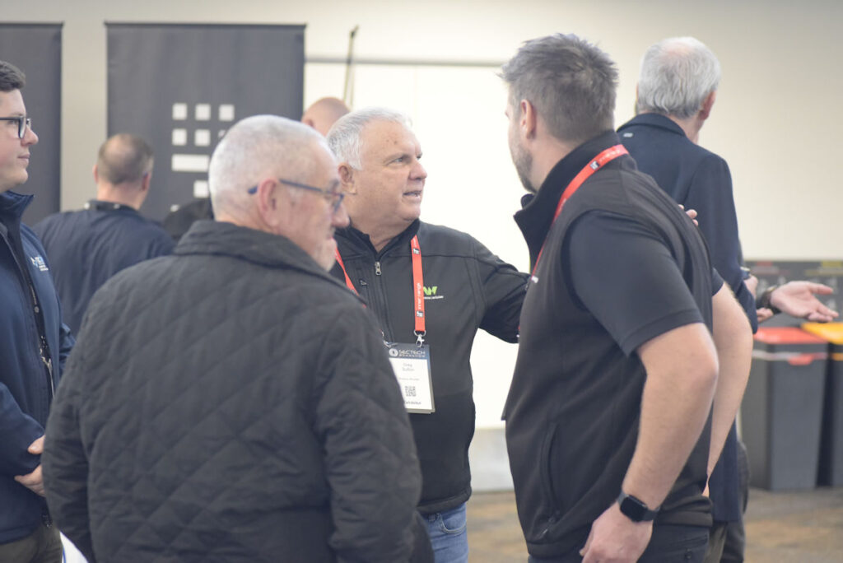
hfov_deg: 20.4
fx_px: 2343
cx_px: 422
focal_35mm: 100
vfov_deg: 13.7
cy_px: 282
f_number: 4
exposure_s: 1/200
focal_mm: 100
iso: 5600
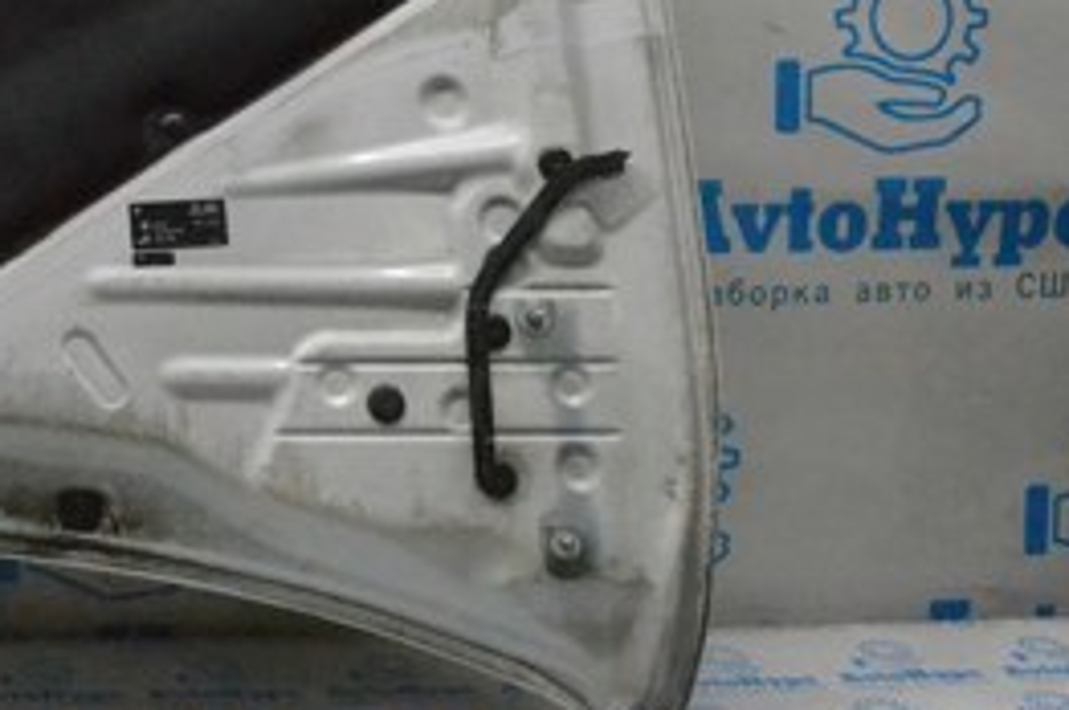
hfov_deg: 27.5
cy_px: -61
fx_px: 1957
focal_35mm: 66
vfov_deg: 19.7
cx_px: -151
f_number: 9
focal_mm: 18
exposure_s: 1/400
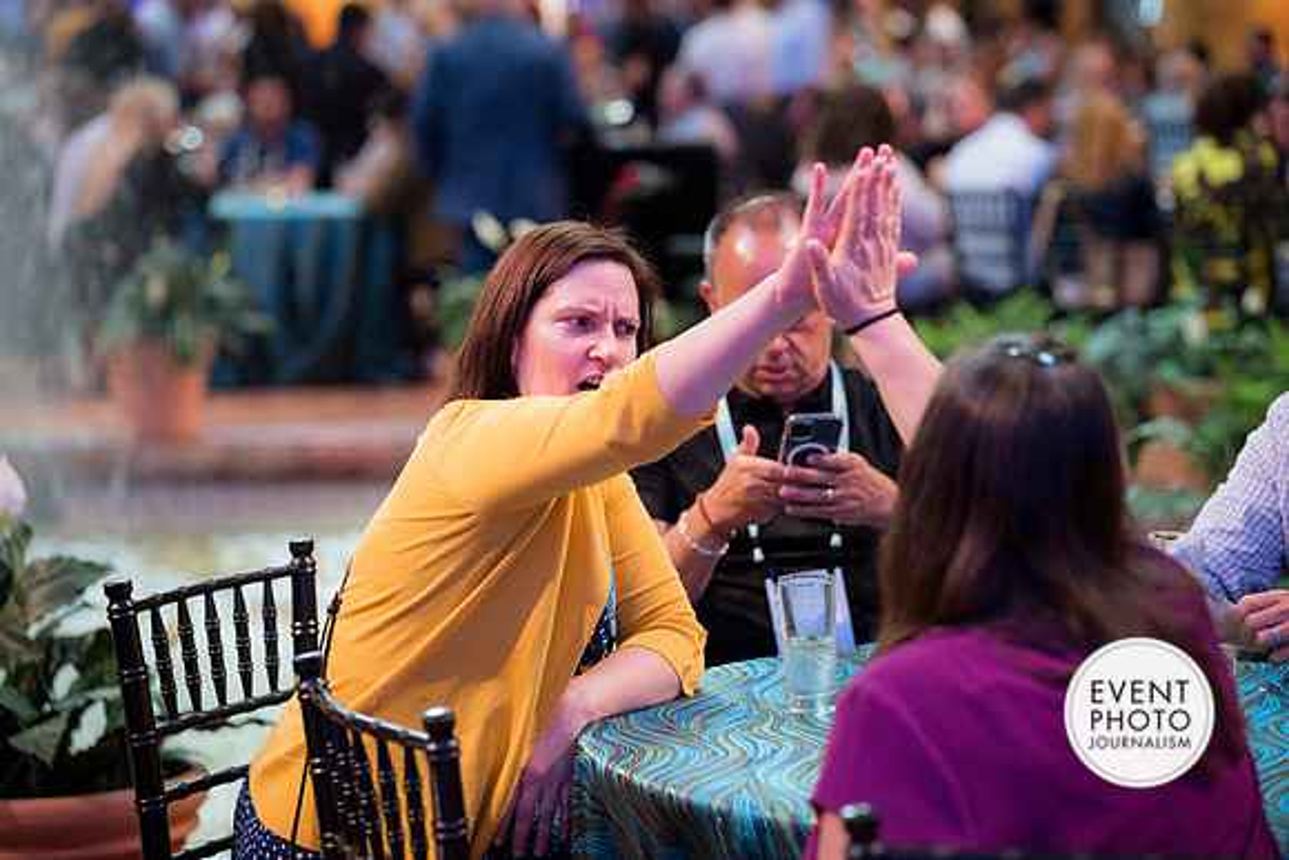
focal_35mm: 100
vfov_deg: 13.8
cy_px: 430
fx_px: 3565
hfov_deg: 20.5
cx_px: 644
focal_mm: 99
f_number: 2.8
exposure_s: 1/125
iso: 2200
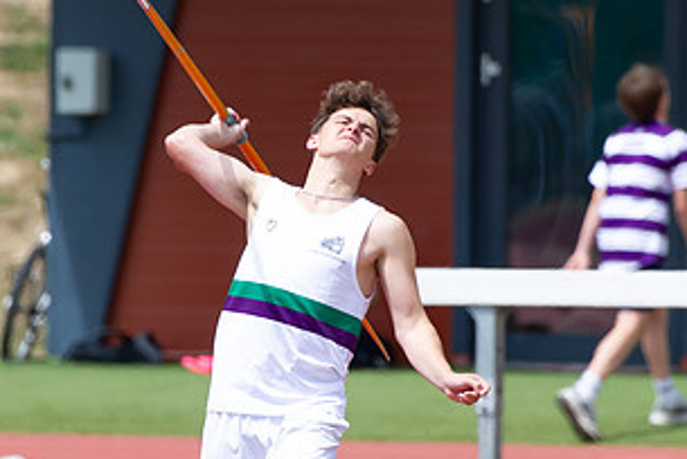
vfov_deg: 1.4
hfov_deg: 2.1
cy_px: 234
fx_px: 18375
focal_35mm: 962
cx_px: 318
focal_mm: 420
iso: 200
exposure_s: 1/800
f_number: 5.6
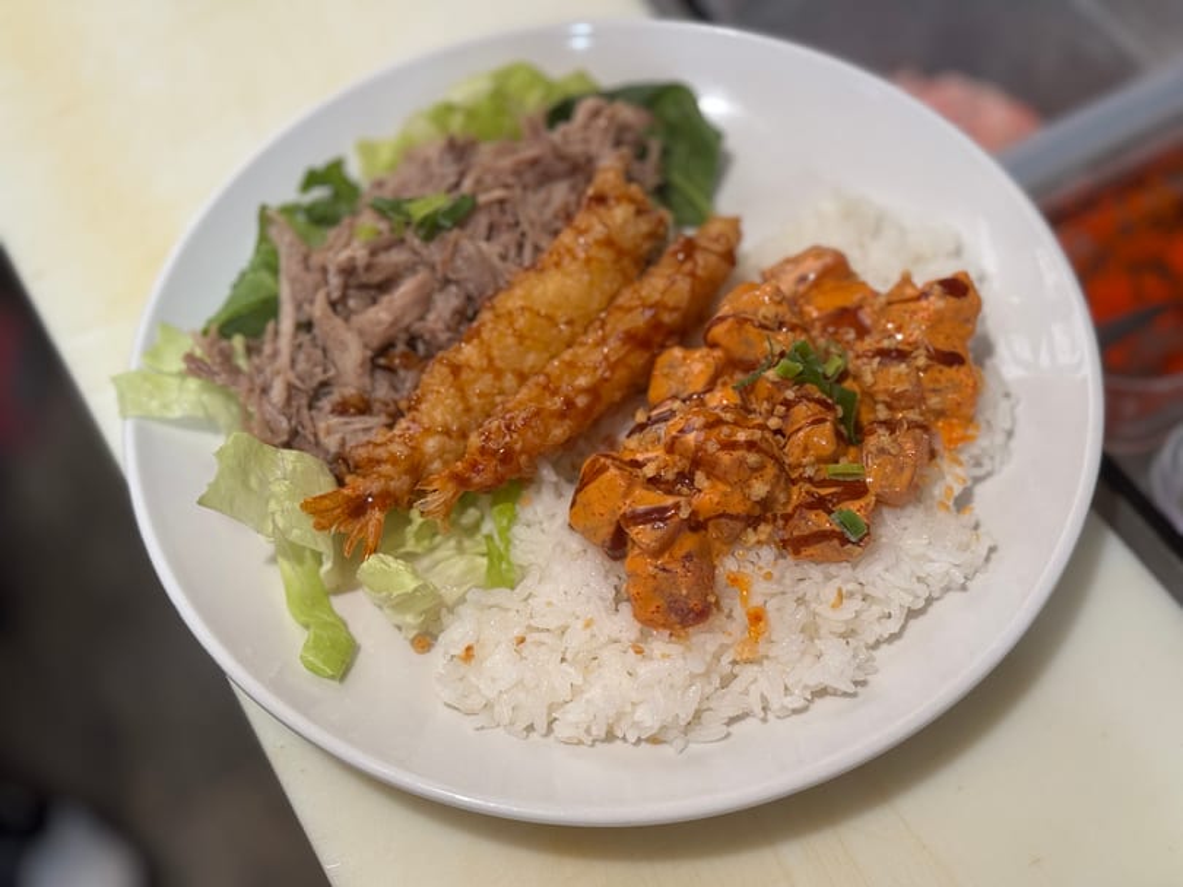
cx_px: 592
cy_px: 444
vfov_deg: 30.3
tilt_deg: -58.3
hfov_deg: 39.7
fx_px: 1640
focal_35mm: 48
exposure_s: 1/60
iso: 160
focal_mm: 6.76
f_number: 1.78
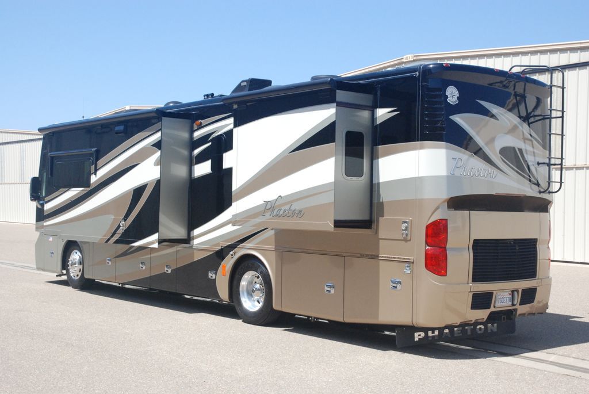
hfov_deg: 42.3
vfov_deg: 29.0
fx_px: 762
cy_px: 197
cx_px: 294
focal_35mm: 46
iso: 1000
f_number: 13
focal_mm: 31
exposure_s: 1/640
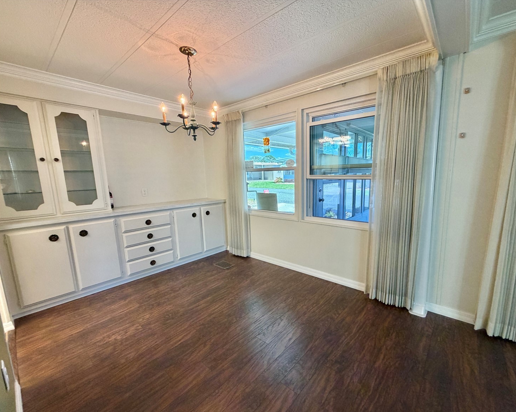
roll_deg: +1.0
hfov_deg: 96.6
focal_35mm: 15
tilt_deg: -8.8
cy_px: 211
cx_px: 280
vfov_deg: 84.0
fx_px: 229
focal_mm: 2.22
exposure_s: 1/120
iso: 320
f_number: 2.2
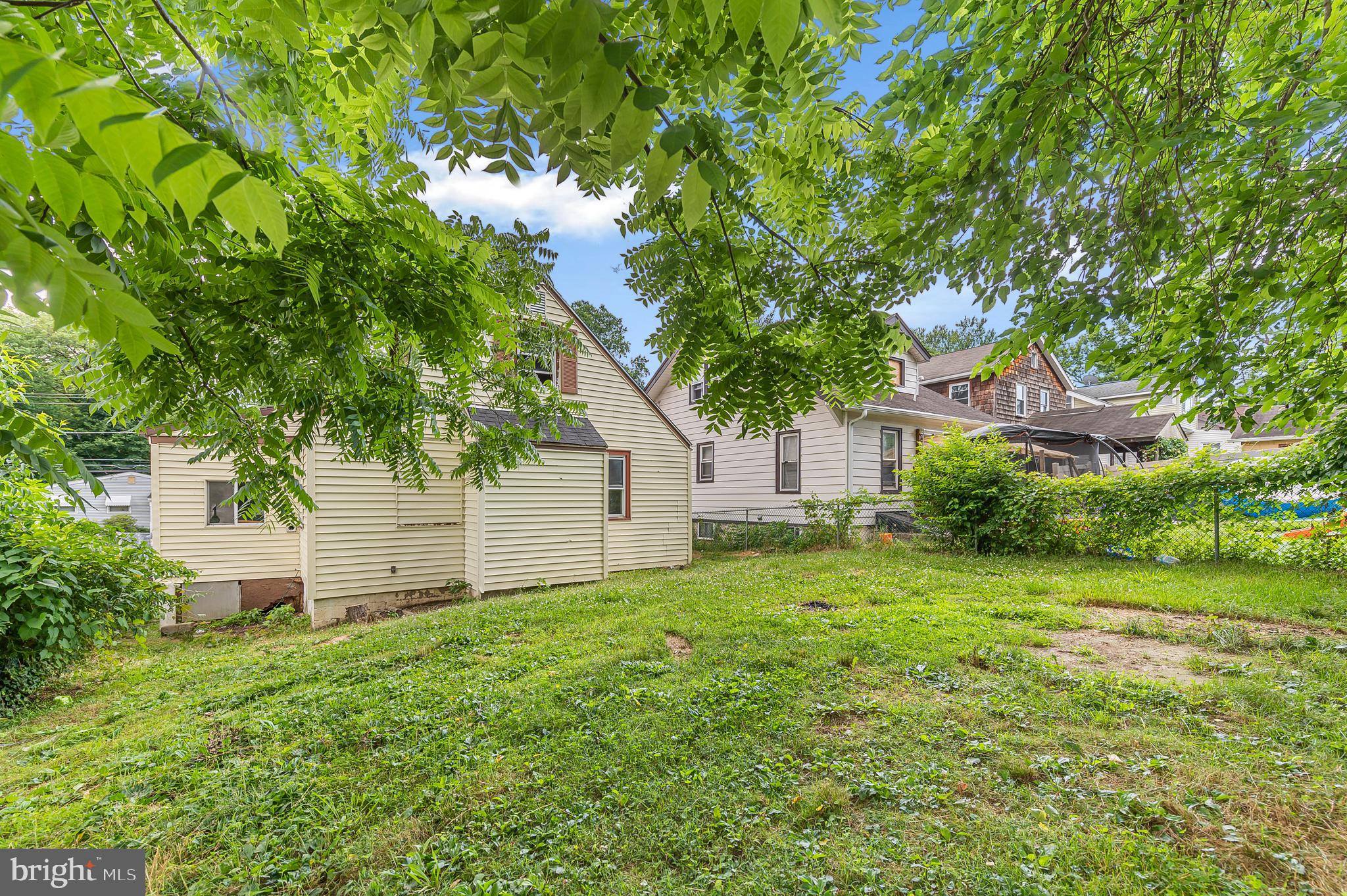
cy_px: 448
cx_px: 674
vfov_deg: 81.1
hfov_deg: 104.3
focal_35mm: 14
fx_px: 523
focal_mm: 14
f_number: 5.6
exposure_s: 1/250
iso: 125
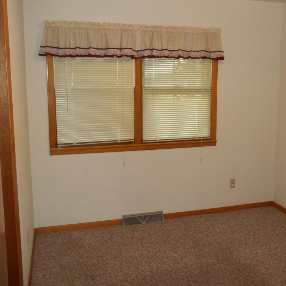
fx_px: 365
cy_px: 143
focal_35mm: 39
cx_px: 187
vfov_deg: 42.8
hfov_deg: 42.3
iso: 160
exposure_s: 1/30
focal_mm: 5.9
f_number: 3.3
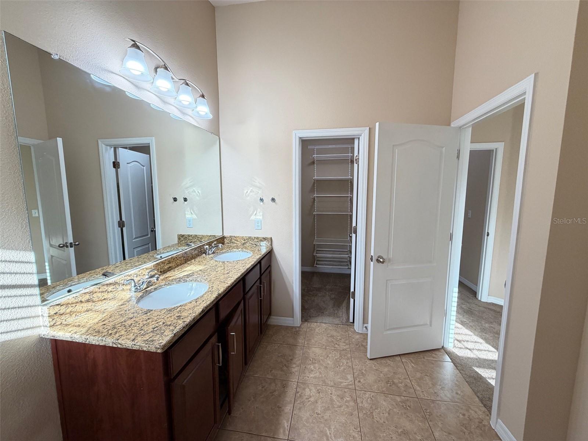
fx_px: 238
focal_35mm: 14
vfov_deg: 85.7
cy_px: 220
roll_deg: +1.7
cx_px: 294
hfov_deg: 102.1
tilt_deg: -6.1
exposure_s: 1/120
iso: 160
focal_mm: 2.22
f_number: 2.2
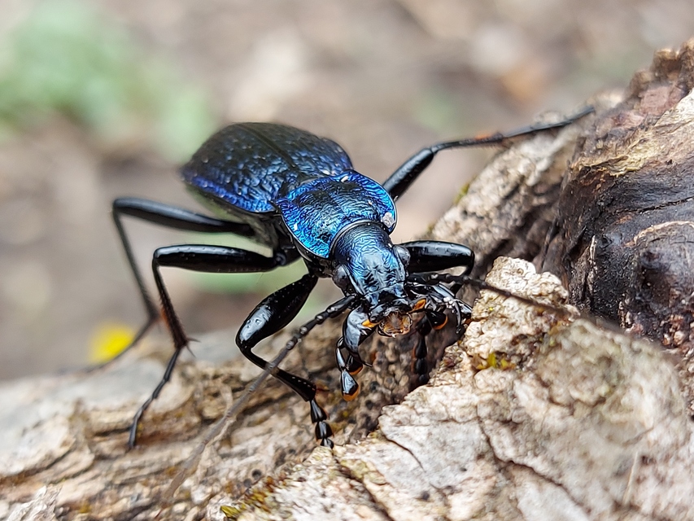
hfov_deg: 71.6
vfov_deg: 56.8
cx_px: 347
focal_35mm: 24
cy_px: 260
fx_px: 481
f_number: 1.8
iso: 40
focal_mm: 5.23
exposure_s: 1/100
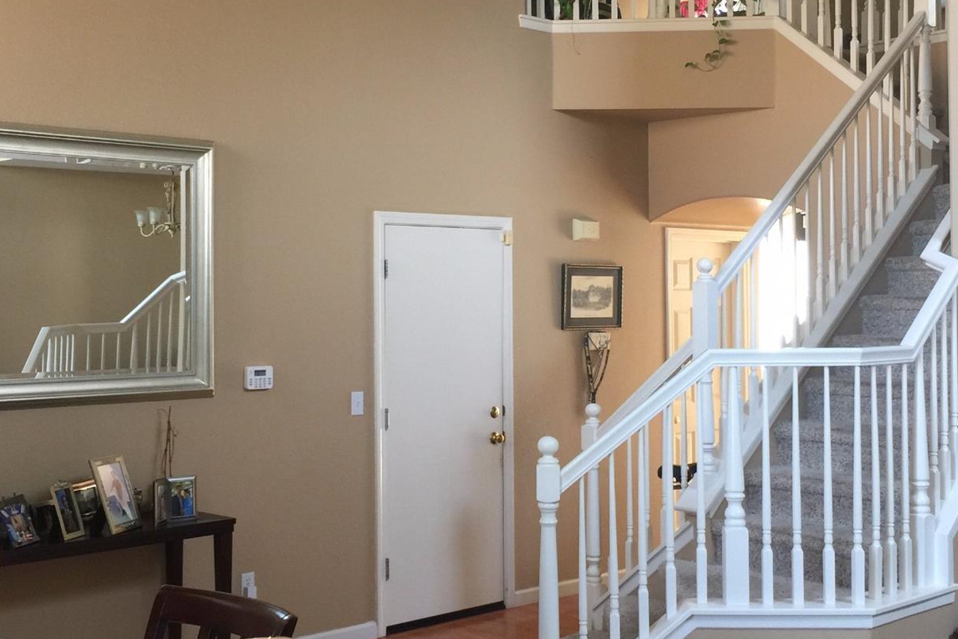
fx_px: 1330
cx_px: 516
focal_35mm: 50
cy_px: 304
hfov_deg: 39.6
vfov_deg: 27.0
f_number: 2.2
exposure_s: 1/15
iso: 40
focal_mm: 4.15
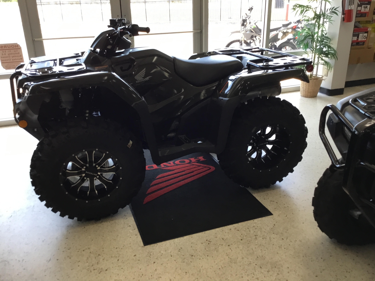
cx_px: 188
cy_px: 140
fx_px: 336
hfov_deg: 58.4
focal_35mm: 31
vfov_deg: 45.4
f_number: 2.4
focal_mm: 3.3
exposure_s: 1/30
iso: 64
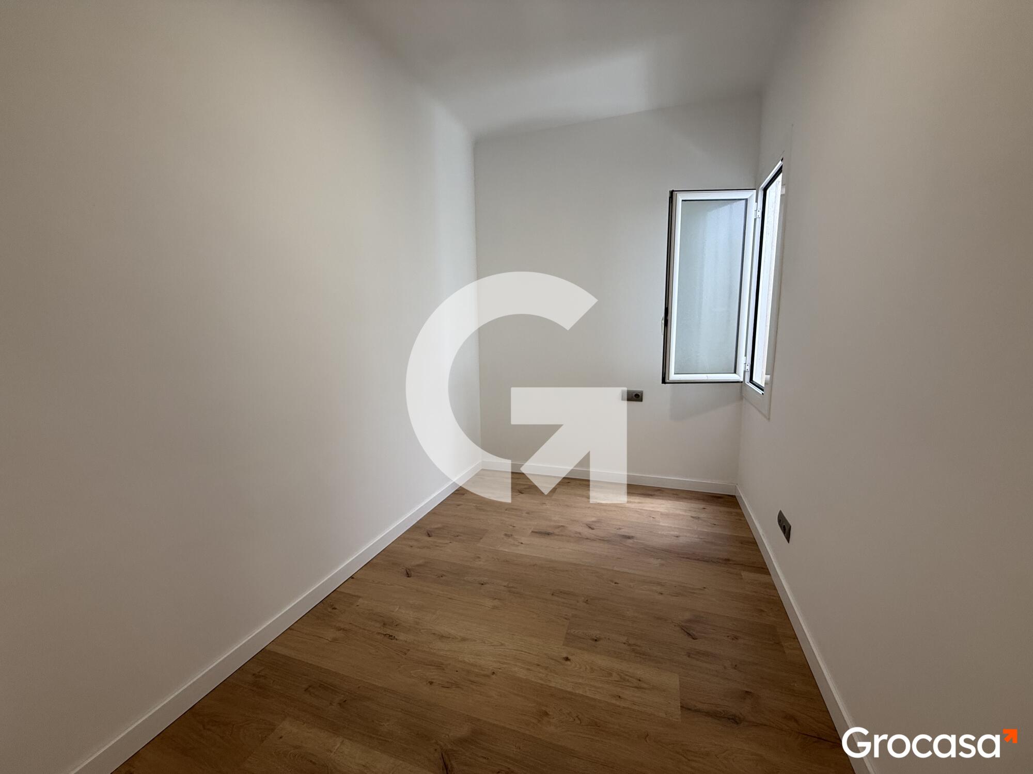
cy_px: 387
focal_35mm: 14
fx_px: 418
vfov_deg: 85.7
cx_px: 516
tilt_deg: -7.7
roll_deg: +0.0
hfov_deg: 102.1
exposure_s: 1/100
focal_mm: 2.22
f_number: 2.2
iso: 100
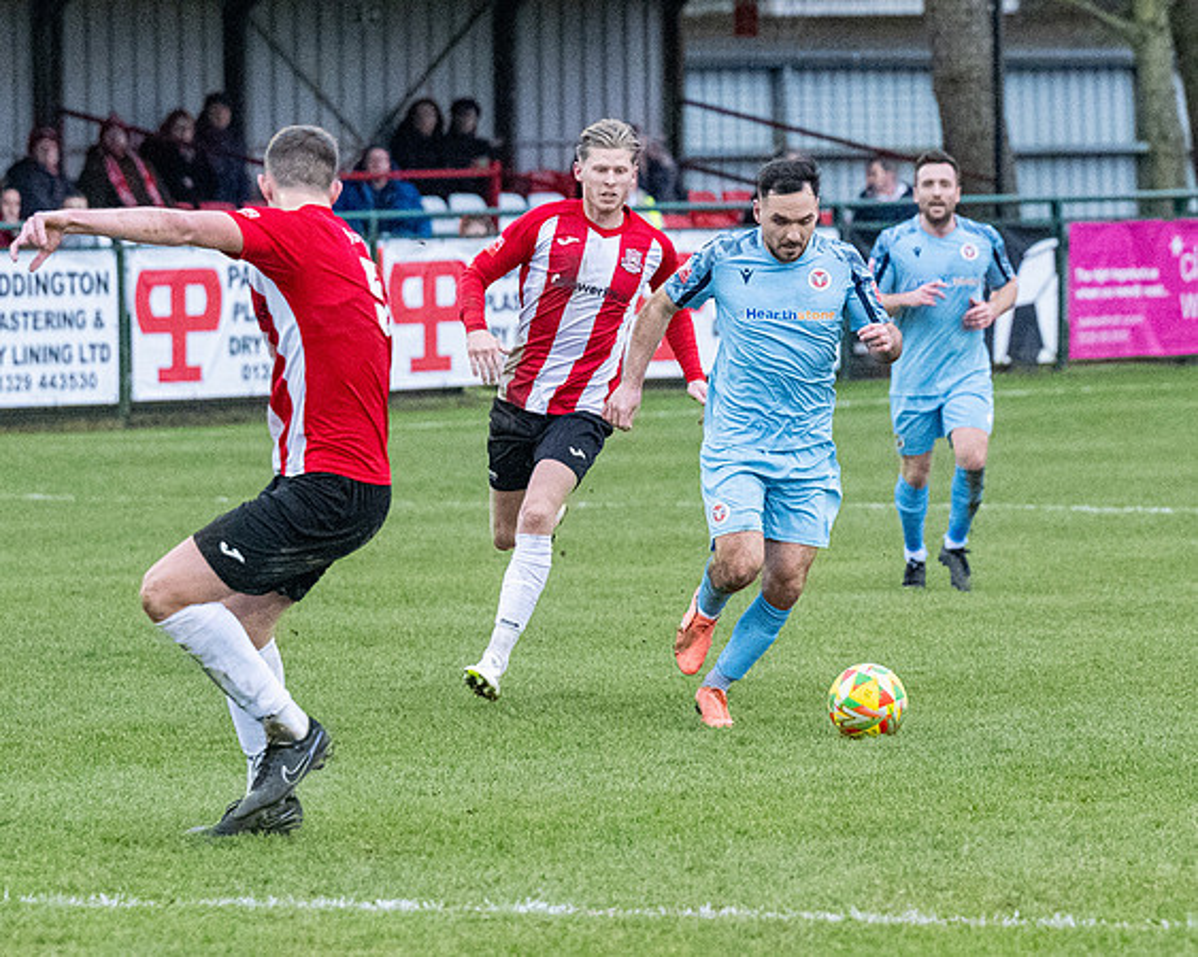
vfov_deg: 4.2
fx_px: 13064
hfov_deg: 5.2
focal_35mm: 369
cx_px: 845
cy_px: 473
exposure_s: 1/1250
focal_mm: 145
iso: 5000
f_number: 4
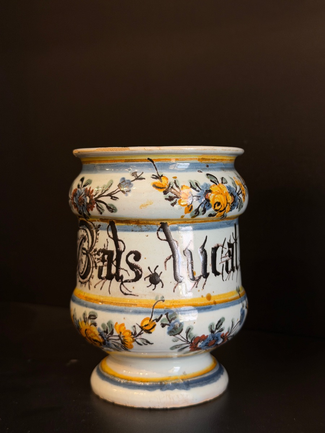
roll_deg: -0.9
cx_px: 162
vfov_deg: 39.7
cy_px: 216
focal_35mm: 48
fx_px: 601
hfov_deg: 30.3
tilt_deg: -5.2
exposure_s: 1/50
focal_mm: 6.76
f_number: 1.78
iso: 80
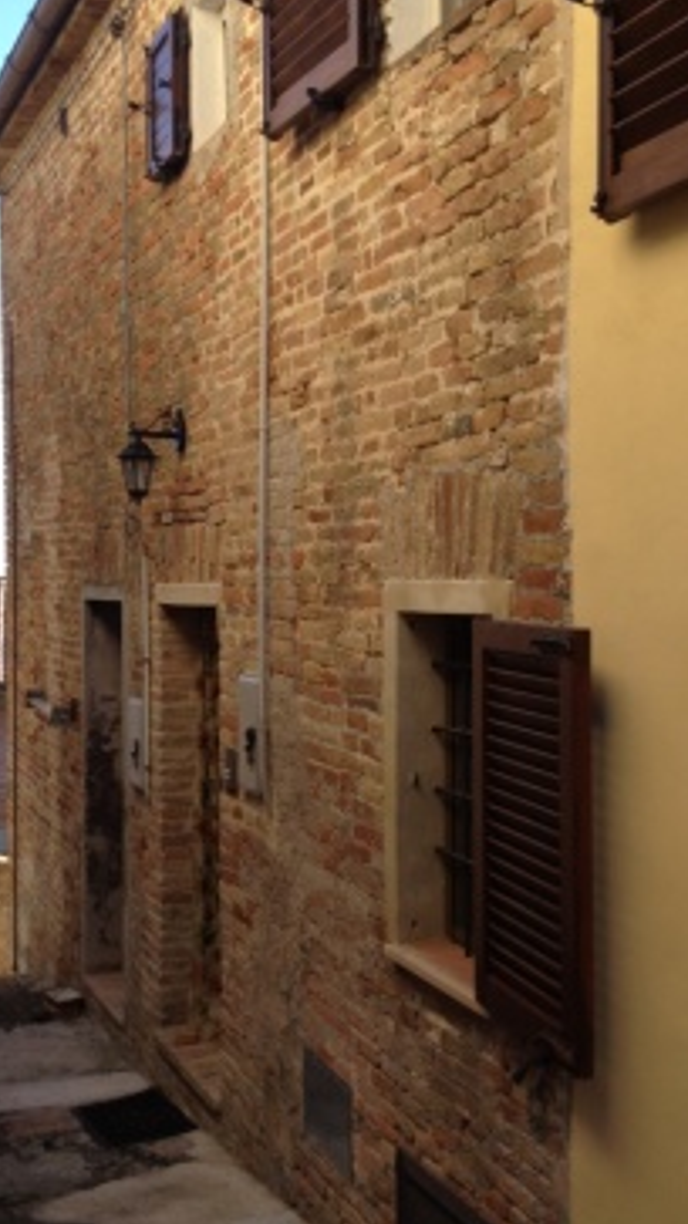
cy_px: 637
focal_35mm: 47
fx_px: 1525
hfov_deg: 25.4
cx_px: 337
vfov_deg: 43.7
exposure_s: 1/480
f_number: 2.4
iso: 64
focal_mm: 4.28
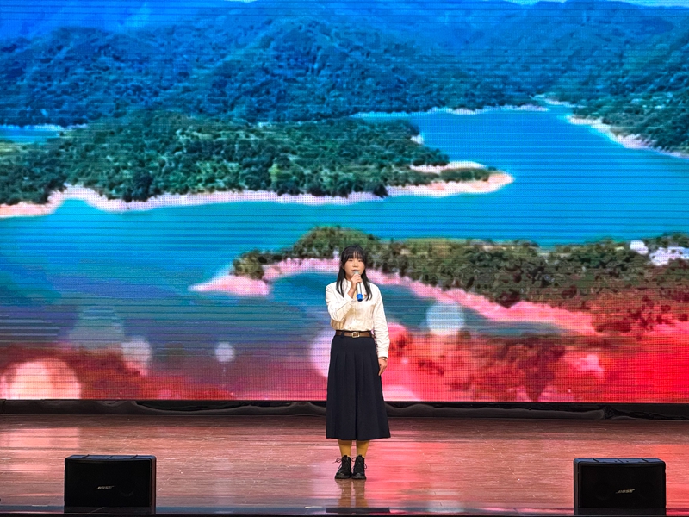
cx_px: 344
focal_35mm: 120
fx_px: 2388
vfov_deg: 12.3
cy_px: 258
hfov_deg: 16.4
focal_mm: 15.66
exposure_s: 1/100
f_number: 2.8
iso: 250
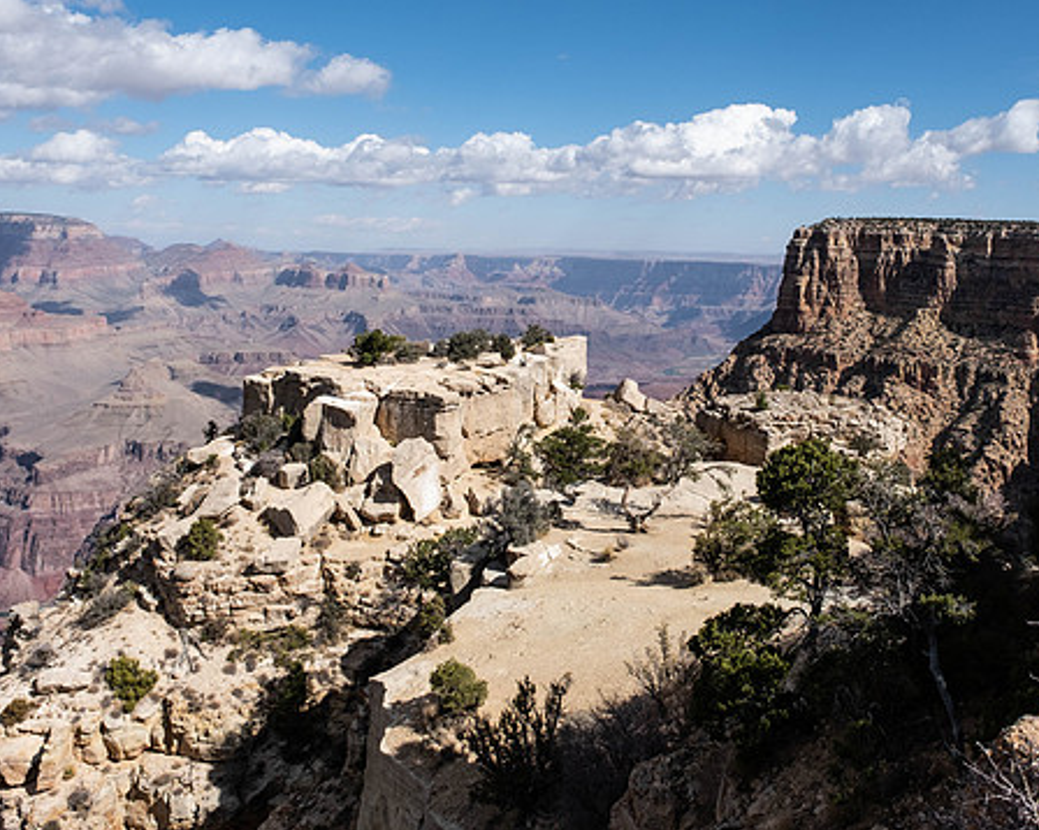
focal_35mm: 34
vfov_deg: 43.0
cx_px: 638
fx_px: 1045
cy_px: 313
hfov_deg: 52.4
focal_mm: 16
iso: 200
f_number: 8
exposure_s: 1/600
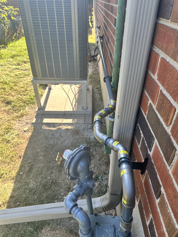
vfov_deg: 71.6
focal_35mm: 24
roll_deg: +2.1
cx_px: 89
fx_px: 165
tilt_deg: -35.6
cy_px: 118
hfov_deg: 56.8
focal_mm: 6.86
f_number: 1.78
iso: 80
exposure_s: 1/379
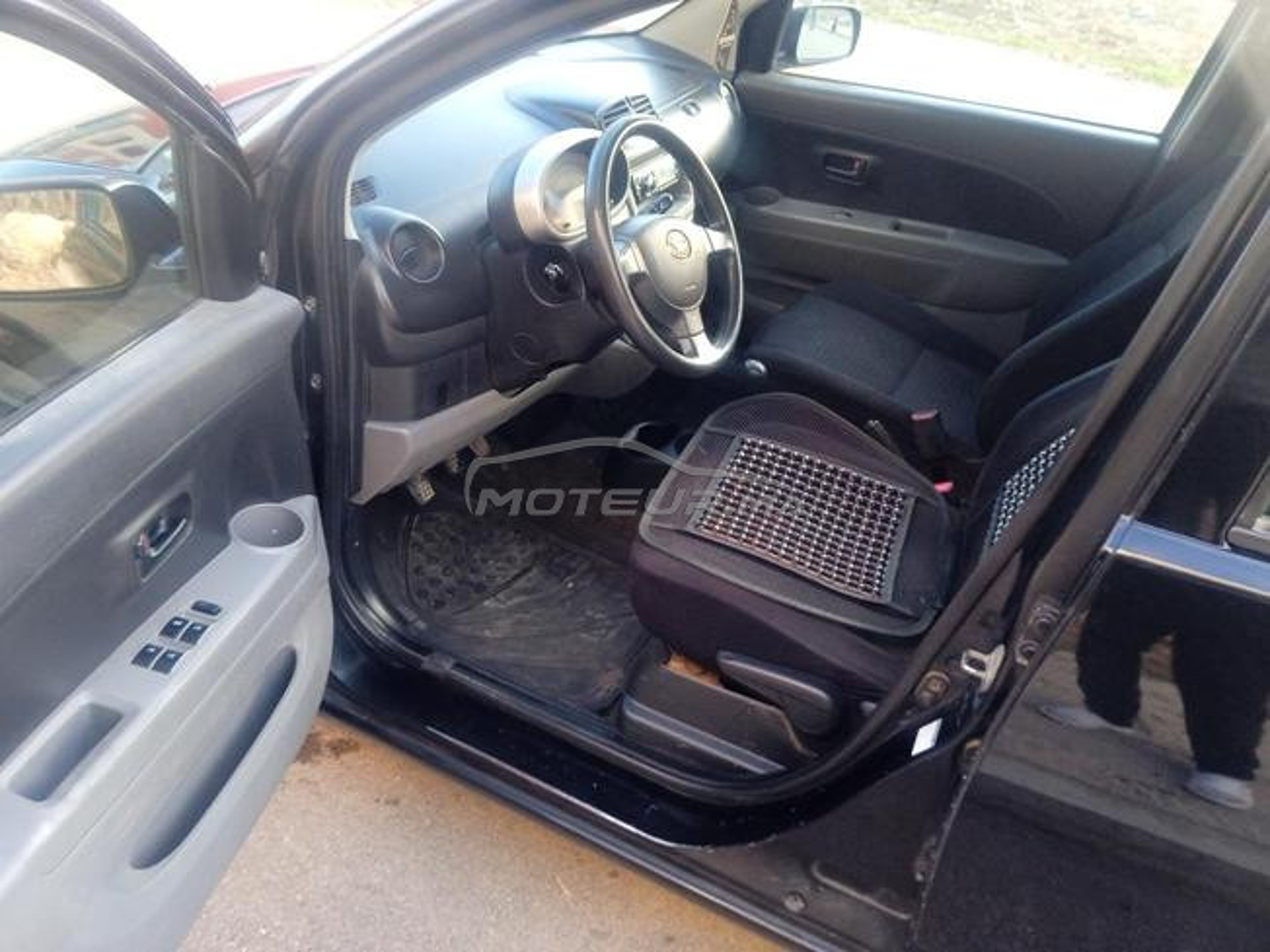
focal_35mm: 28
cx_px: 635
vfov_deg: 49.7
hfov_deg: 63.4
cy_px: 476
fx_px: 1027
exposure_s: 1/25
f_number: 2.2
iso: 291
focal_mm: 3.43
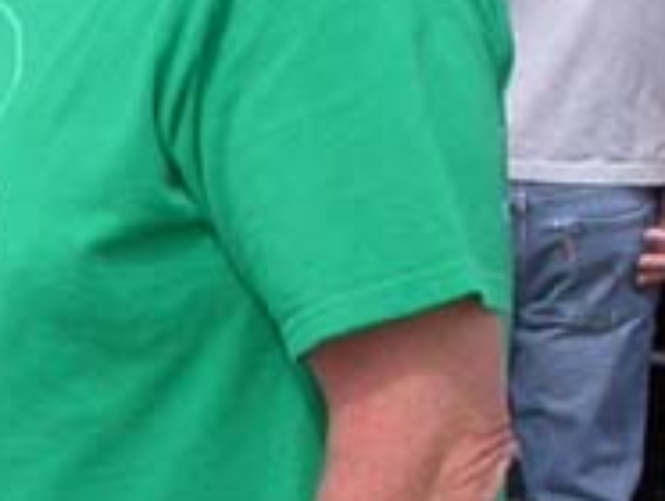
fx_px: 4020
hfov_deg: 8.8
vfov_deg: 7.1
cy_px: 548
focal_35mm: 209
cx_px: -762
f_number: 6.7
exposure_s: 1/308
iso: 100
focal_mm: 7.85
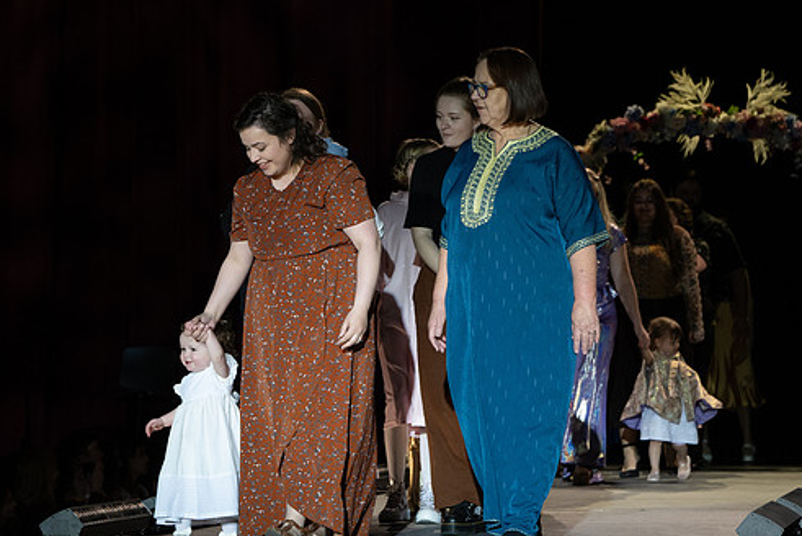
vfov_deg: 8.8
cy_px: 228
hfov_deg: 13.2
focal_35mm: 156
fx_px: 3477
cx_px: 342
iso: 1000
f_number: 5.6
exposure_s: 1/320
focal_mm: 86
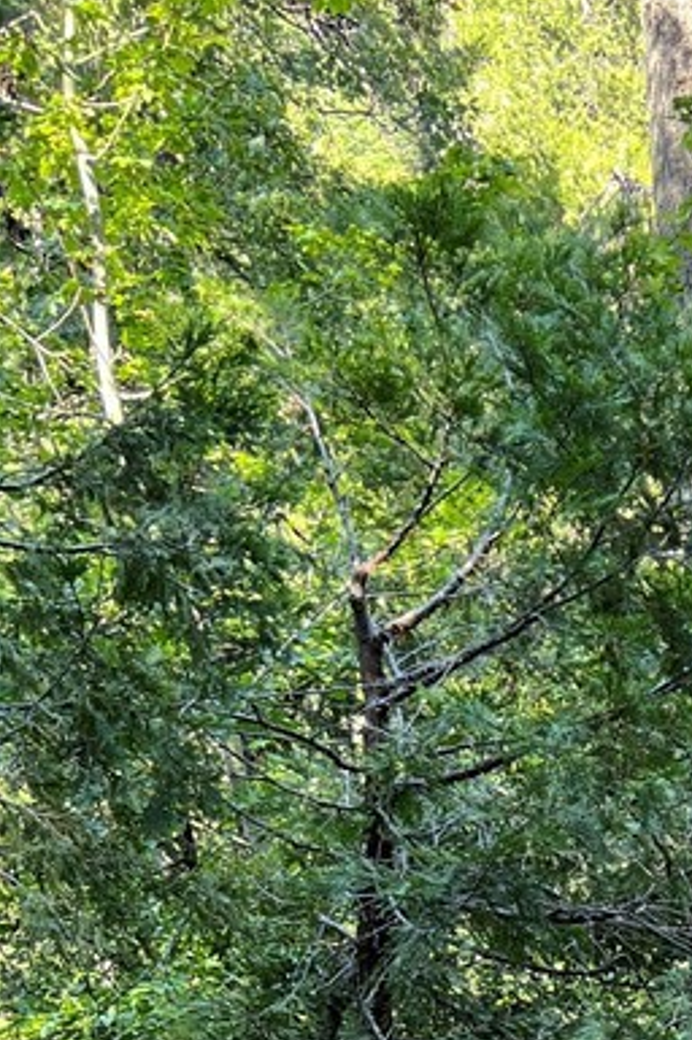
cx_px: 1035
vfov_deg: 24.5
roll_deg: +1.4
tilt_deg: -17.6
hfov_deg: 17.1
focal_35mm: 72
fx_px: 2080
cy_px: 1359
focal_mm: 5.7
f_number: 1.5
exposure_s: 1/121
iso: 64
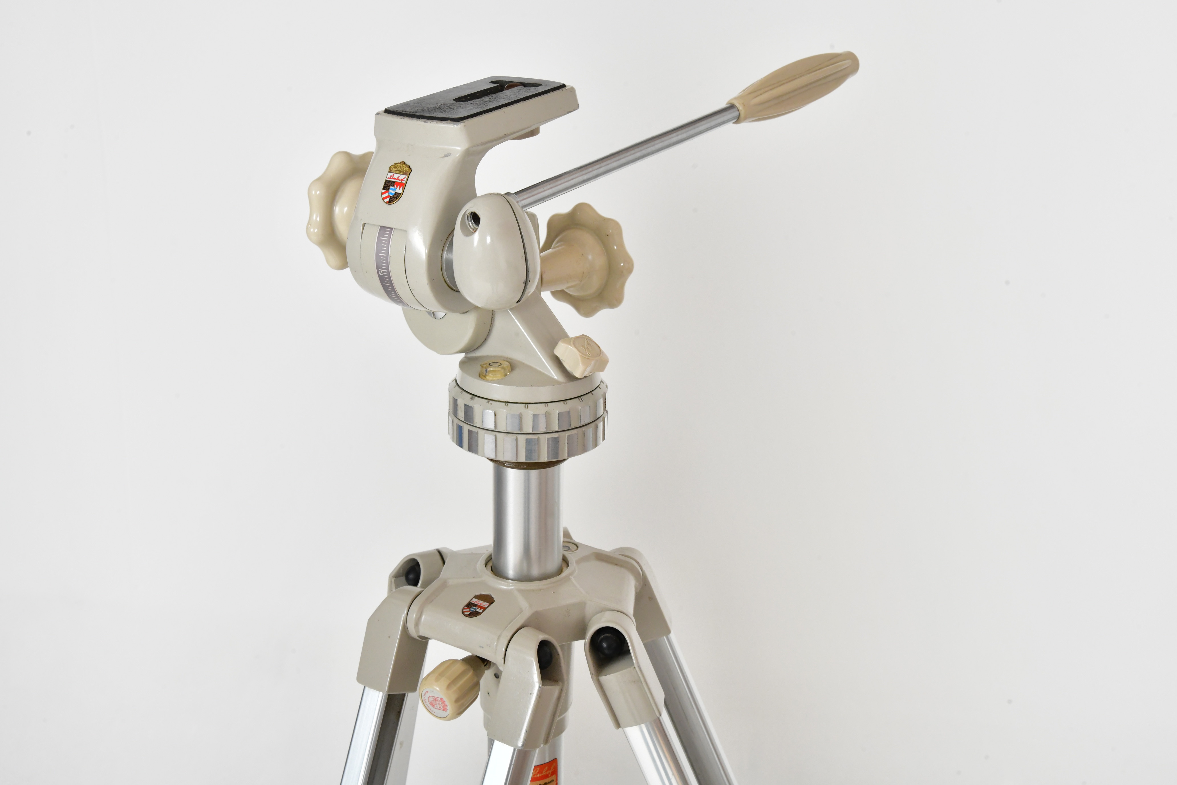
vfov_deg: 27.0
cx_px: 588
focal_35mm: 50
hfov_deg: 39.6
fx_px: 1635
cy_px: 392
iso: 1600
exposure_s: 1/125
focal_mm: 50
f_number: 14
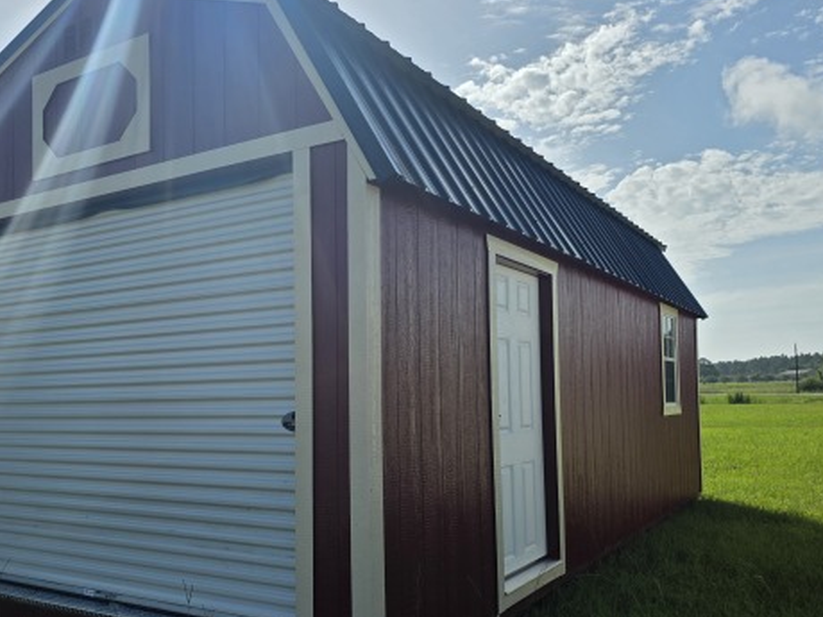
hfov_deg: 56.6
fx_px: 761
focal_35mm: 32
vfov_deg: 44.1
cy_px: 343
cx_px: 358
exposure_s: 1/7944
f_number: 1.7
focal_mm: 6.3
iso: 64
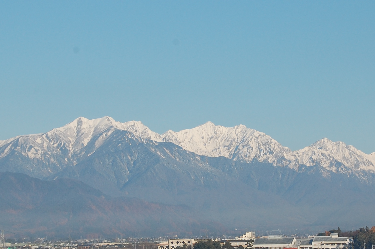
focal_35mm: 155
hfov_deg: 13.3
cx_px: 209
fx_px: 1612
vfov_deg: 8.8
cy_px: 143
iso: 200
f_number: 10
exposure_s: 1/320
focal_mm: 55
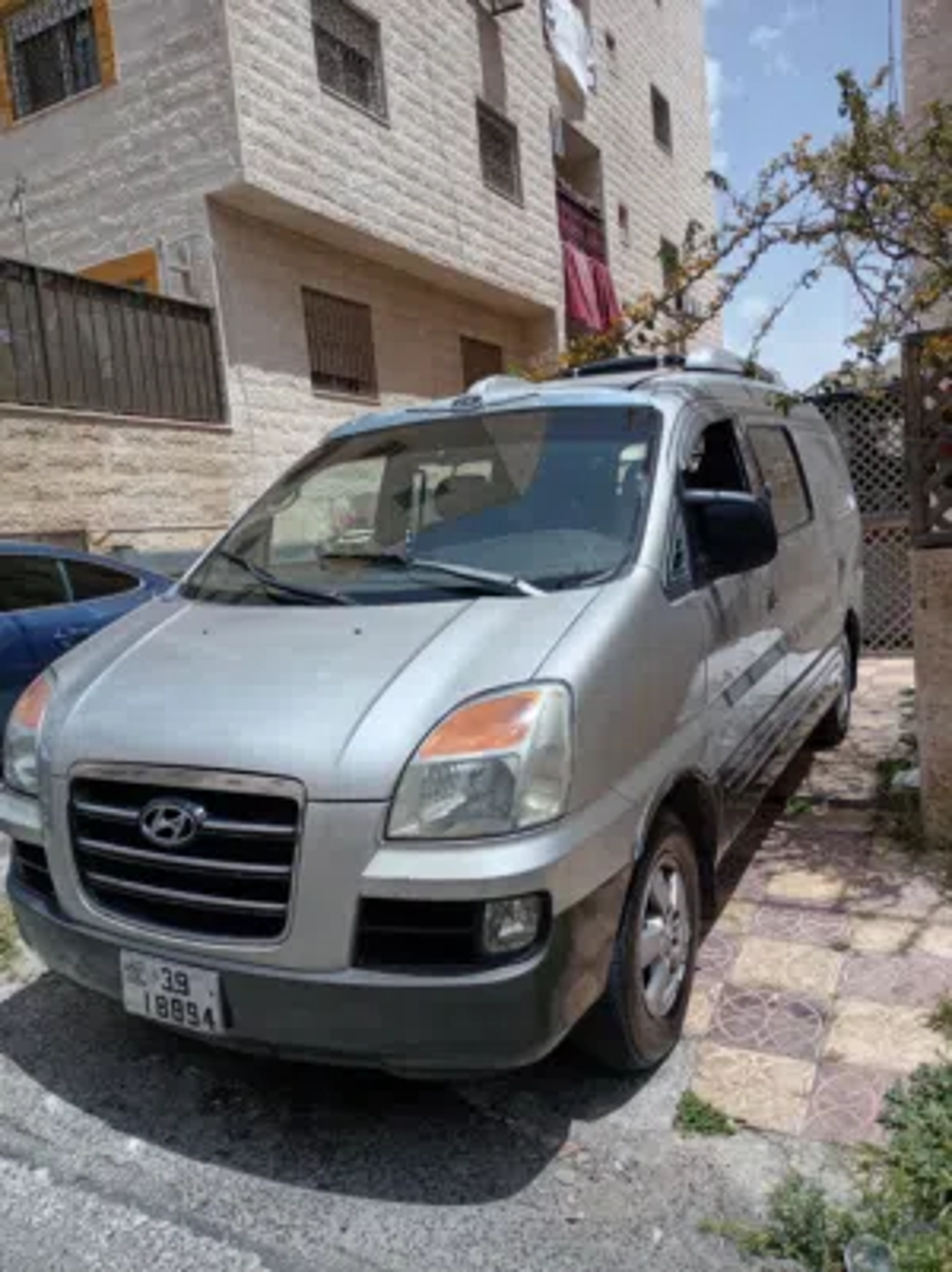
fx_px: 918
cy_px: 636
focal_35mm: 25
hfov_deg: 54.8
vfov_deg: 69.4
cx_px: 476
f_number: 1.8
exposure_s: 1/1613
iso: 100
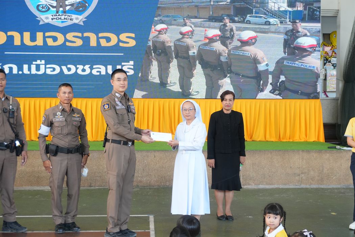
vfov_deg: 25.8
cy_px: 118
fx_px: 518
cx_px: 178
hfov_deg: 37.9
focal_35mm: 52
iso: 1000
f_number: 5.6
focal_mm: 35
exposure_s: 1/160
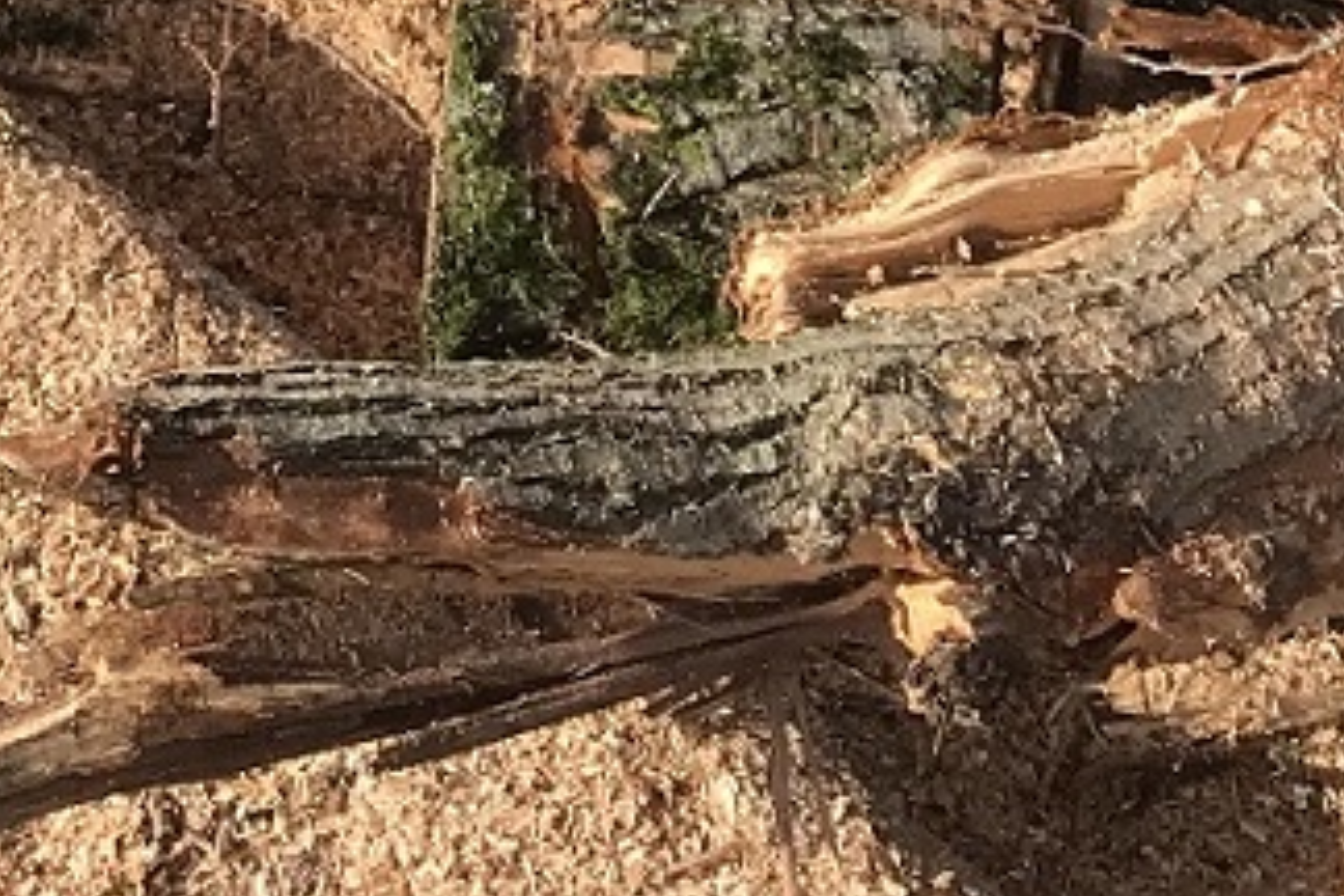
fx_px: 4293
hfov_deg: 17.5
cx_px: 75
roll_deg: +2.7
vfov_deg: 9.5
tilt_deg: -32.2
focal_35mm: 115
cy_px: -1717
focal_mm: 3.99
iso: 20
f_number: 1.8
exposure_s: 1/1330
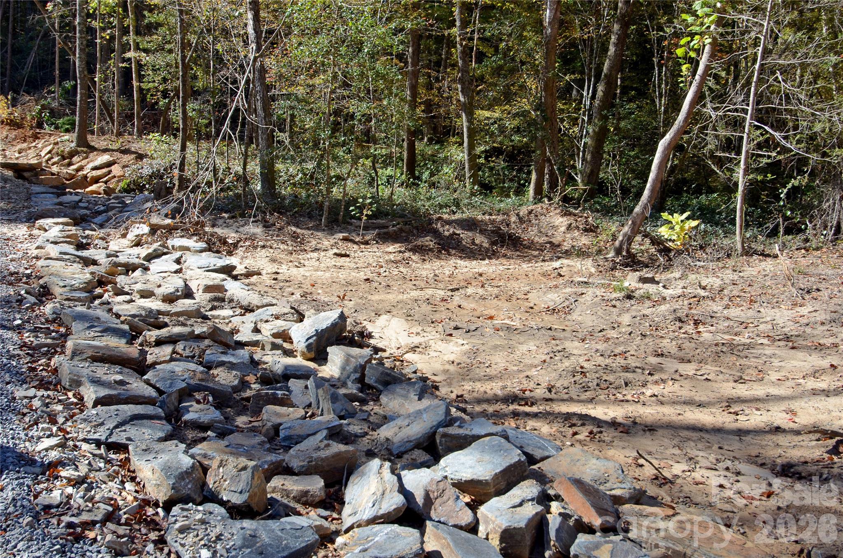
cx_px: 422
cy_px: 279
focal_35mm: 36
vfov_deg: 36.7
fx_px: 841
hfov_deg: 53.2
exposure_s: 1/250
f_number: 8
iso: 180
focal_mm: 24
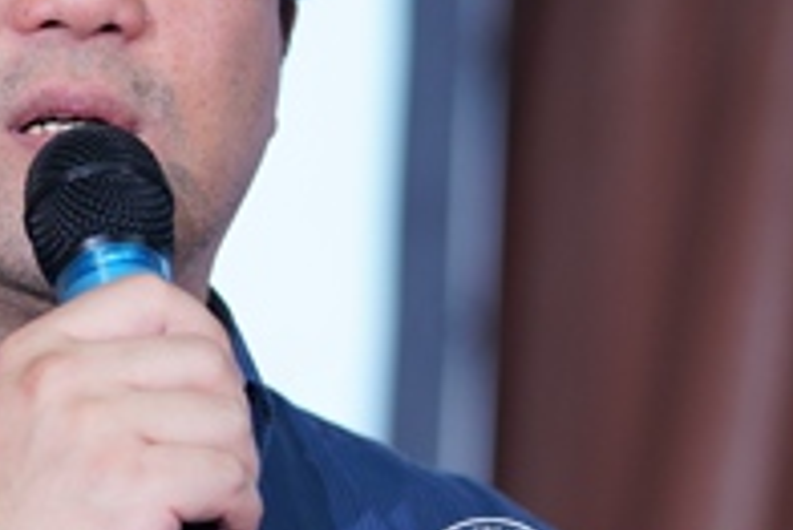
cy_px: 97
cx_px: 146
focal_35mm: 239
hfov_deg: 8.6
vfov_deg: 5.8
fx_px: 5268
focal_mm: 104
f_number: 3.2
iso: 800
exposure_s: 1/200
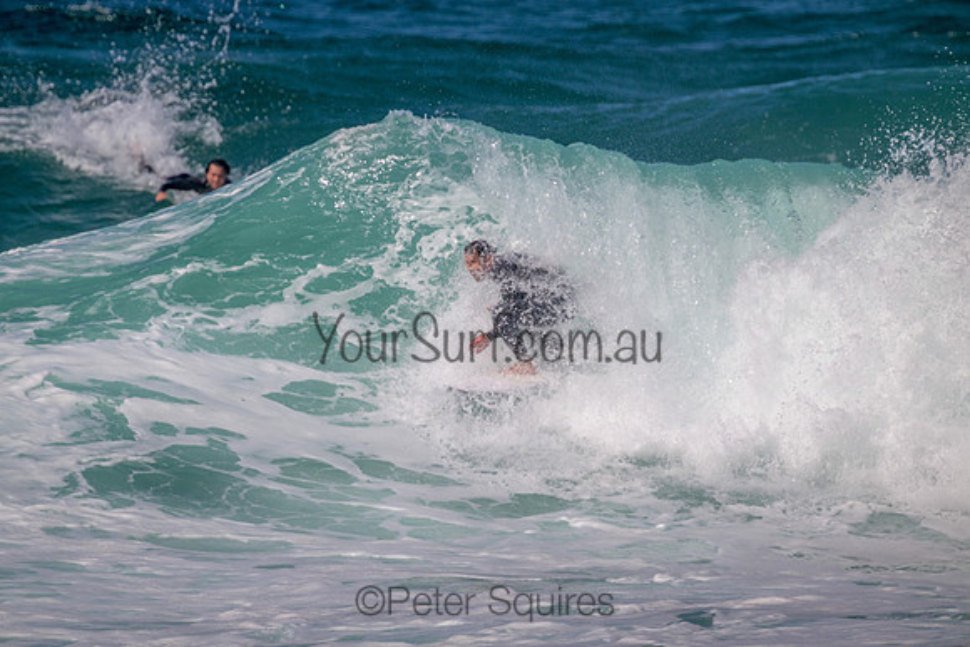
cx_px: 485
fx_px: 21560
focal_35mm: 800
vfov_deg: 1.7
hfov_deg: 2.6
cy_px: 324
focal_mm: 800
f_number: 11
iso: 360
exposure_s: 1/1600
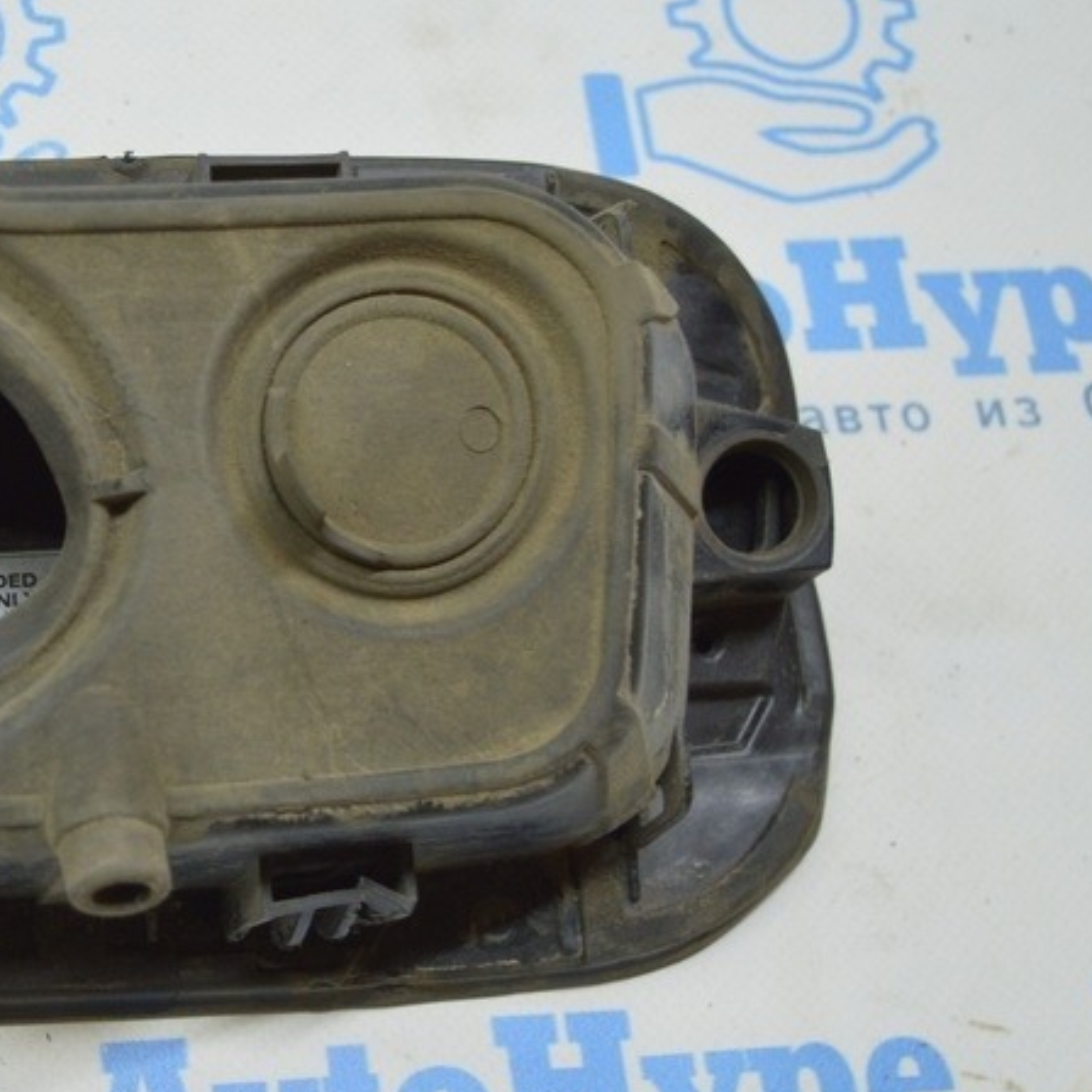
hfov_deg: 24.3
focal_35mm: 67
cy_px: 550
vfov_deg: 25.7
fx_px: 2390
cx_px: -66
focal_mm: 23
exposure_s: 1/60
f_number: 3.8
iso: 400
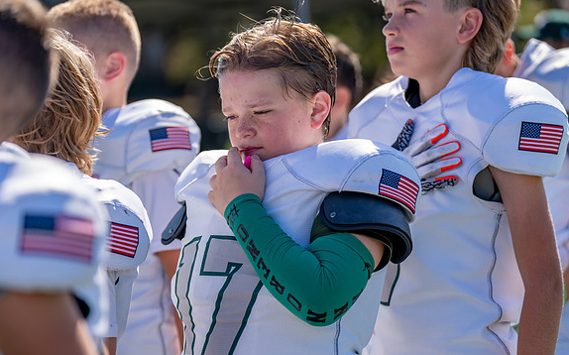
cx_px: 271
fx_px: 1829
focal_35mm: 118
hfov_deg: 17.7
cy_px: 197
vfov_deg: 11.1
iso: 100
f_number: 2.8
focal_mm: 102
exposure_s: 1/1250
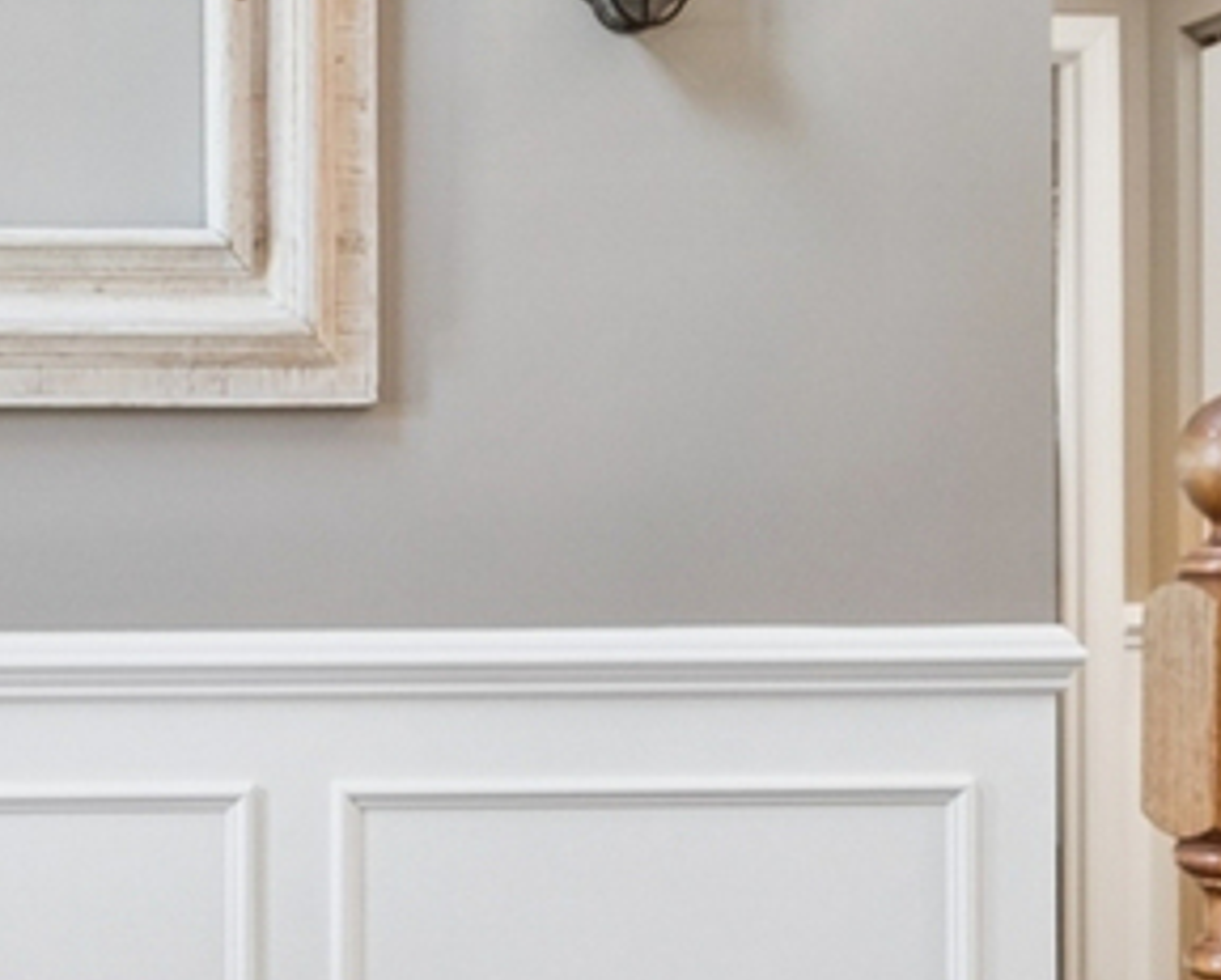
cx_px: -8
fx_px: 2858
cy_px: 535
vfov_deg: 19.4
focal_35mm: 79
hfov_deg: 23.1
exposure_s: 1/5
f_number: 8
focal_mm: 10
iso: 320
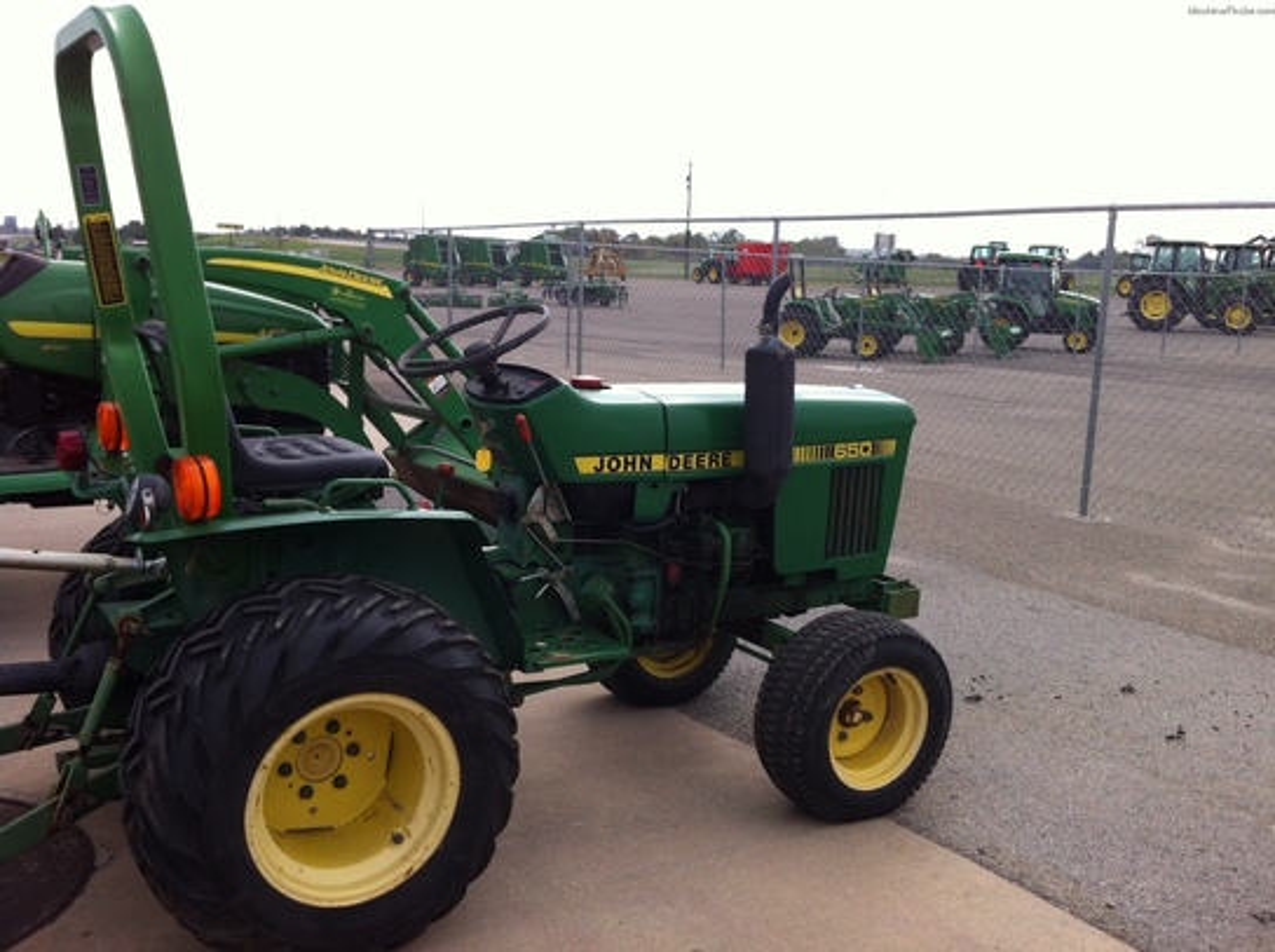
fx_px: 1287
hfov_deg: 52.7
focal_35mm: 35
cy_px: 476
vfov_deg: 40.6
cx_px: 638
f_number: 2.8
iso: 80
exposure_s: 1/619
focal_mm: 3.85
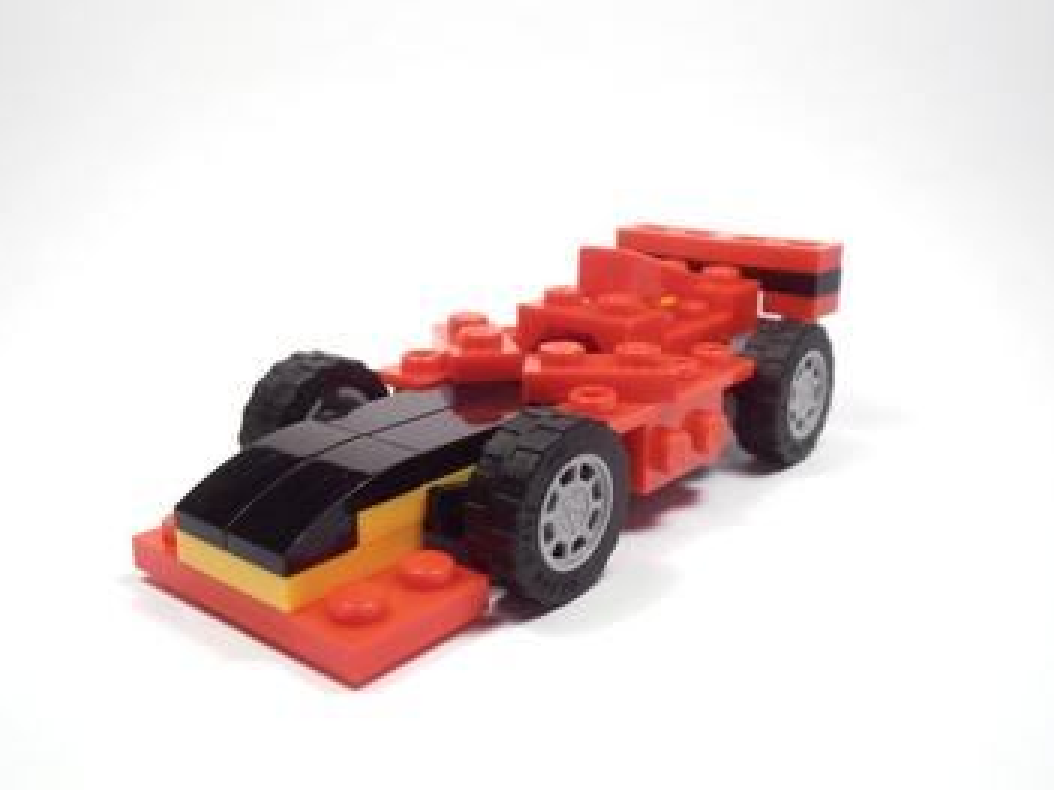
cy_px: 403
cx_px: 529
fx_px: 1157
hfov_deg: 49.0
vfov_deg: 37.7
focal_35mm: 38
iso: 80
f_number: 3.9
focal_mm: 6.61
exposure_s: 1/50
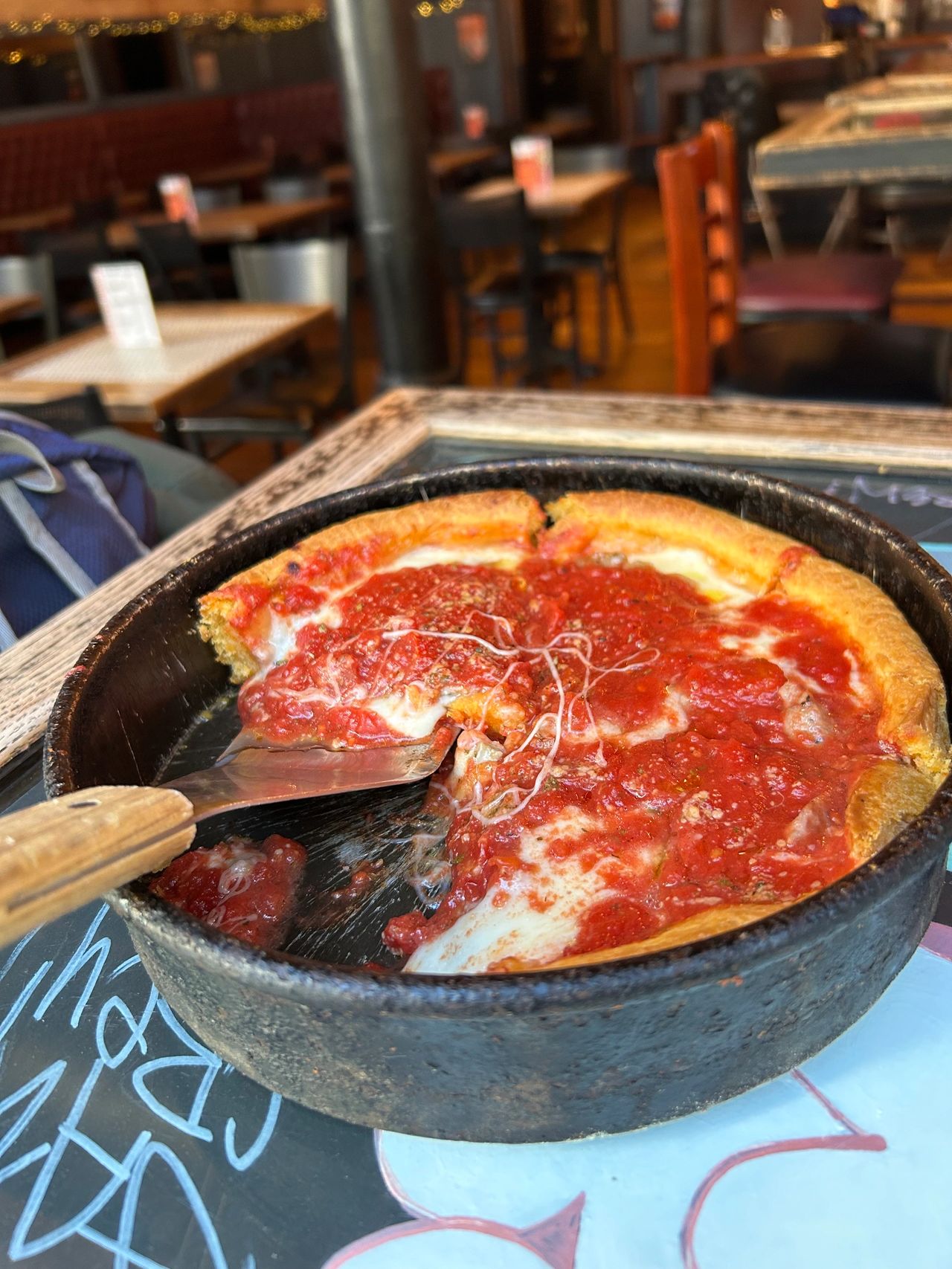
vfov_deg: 67.3
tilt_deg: -29.1
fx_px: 954
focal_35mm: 26
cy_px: 634
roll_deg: +7.9
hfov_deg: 53.1
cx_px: 476
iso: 125
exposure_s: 1/60
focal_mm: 5.7
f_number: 1.5
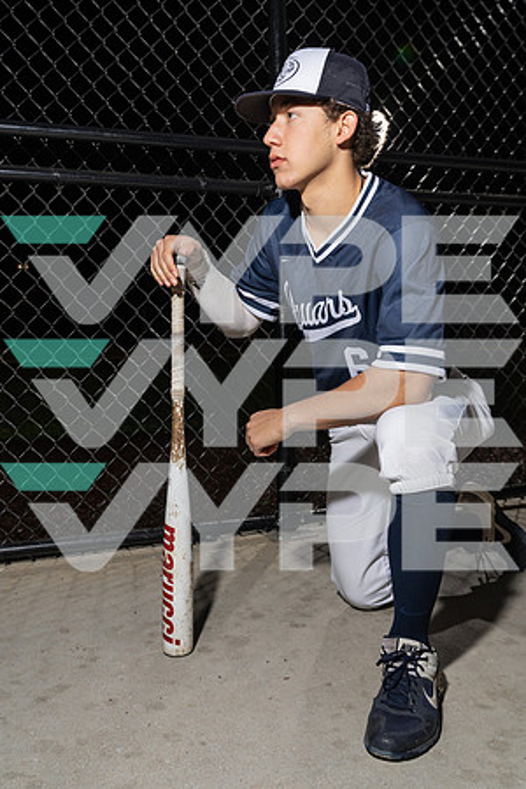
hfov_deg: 40.0
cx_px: 263
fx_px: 723
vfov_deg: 57.2
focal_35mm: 33
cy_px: 394
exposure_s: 1/125
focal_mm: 33
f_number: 5.6
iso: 125
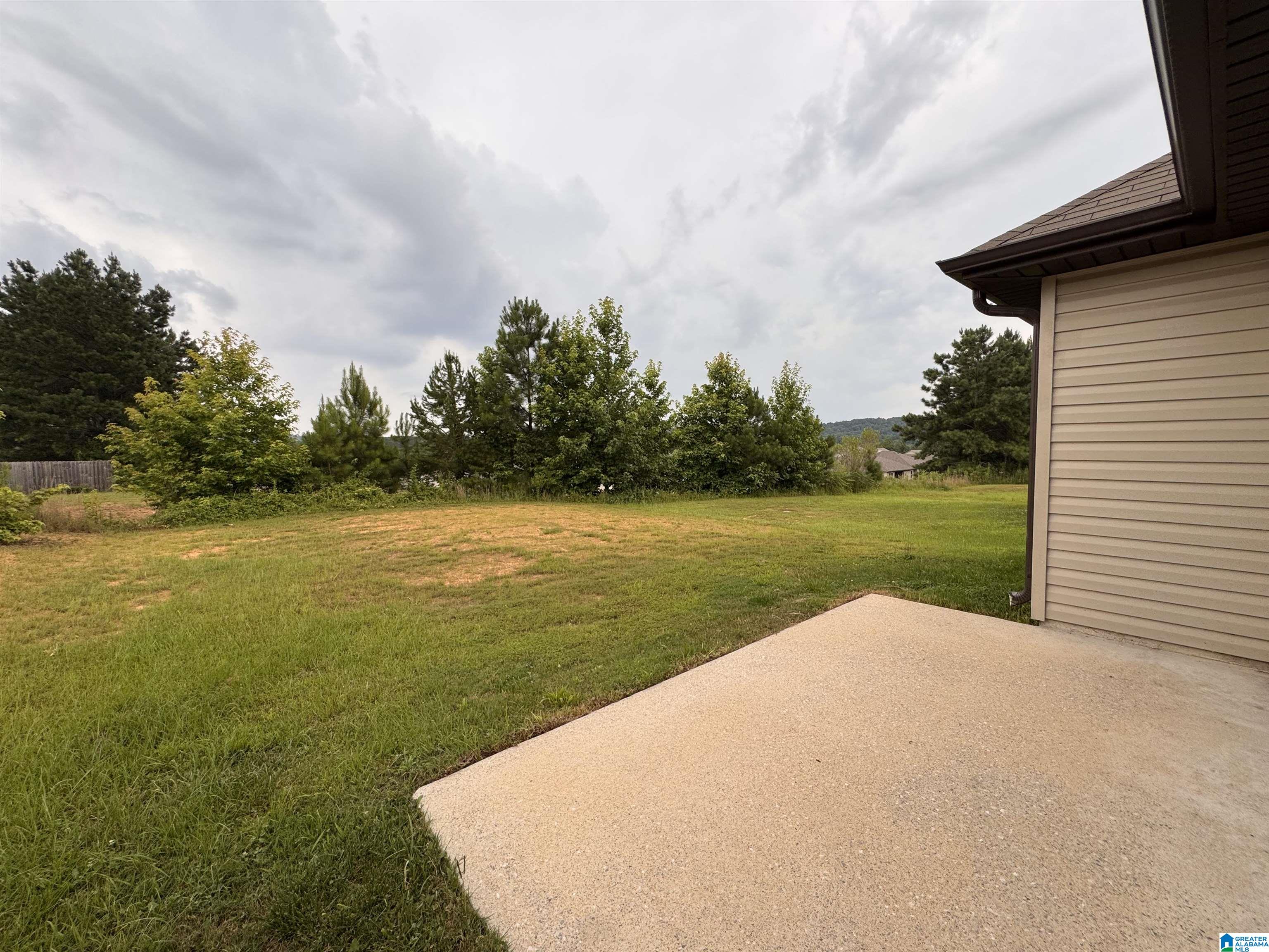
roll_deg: +0.8
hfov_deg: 102.1
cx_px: 634
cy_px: 476
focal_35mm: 14
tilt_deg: -3.9
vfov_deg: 85.7
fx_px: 513
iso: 40
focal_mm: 2.22
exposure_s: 1/172
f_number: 2.2
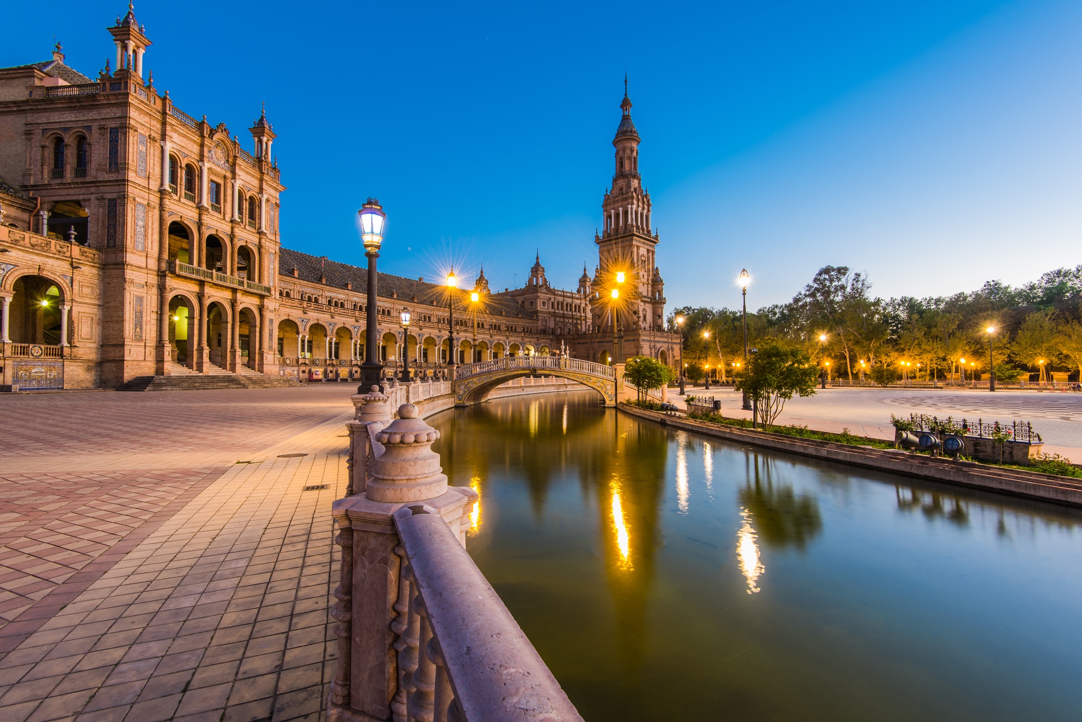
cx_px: 541
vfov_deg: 73.8
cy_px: 361
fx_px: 481
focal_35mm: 16
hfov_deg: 96.7
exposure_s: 25
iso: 31
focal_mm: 16
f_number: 16
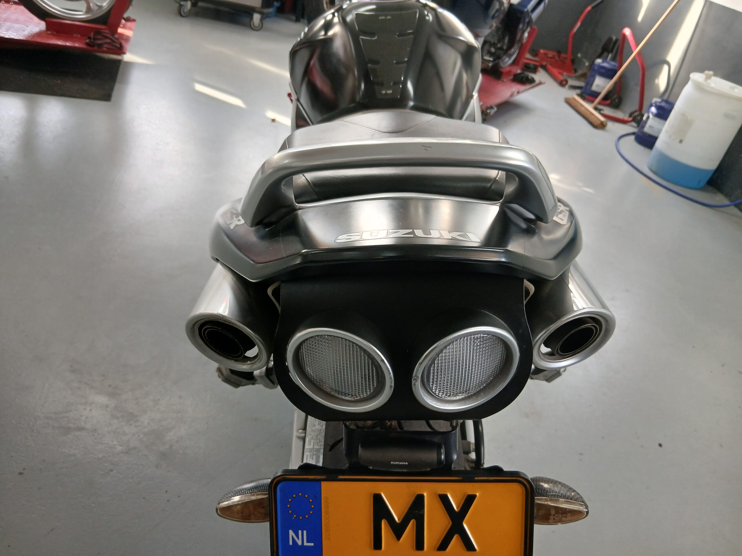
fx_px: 557
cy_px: 278
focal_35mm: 26
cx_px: 371
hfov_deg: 67.3
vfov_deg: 53.1
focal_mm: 3.98
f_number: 1.8
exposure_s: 1/50
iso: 125
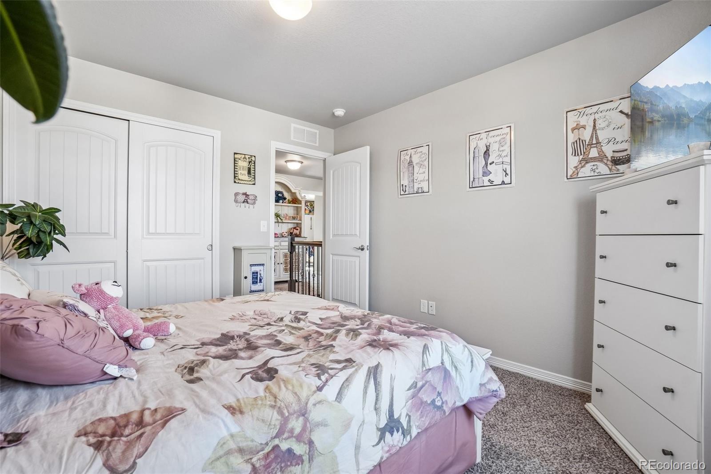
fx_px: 296
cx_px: 356
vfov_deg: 77.3
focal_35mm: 15
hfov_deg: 100.4
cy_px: 237
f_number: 8
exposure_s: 1/20
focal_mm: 10
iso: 400
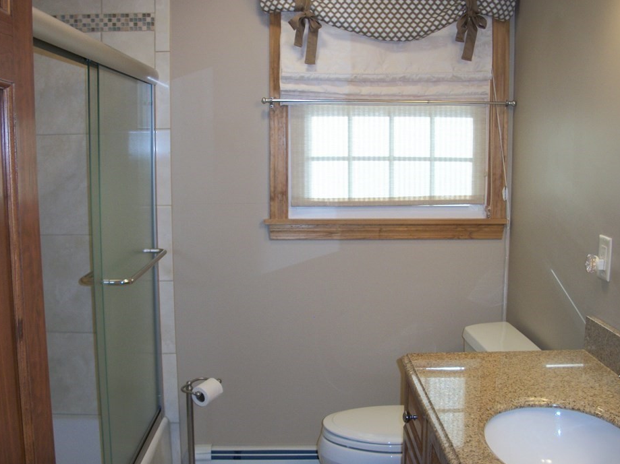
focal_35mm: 39
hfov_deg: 47.9
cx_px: 304
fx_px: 698
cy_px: 248
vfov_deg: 36.8
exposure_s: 1/30
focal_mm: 6.3
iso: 80
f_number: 3.1
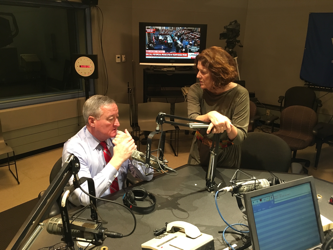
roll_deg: -2.3
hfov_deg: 61.7
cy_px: 125
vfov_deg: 48.2
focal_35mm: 29
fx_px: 279
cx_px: 166
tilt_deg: -16.9
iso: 200
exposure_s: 1/24
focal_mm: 4.15
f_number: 2.2
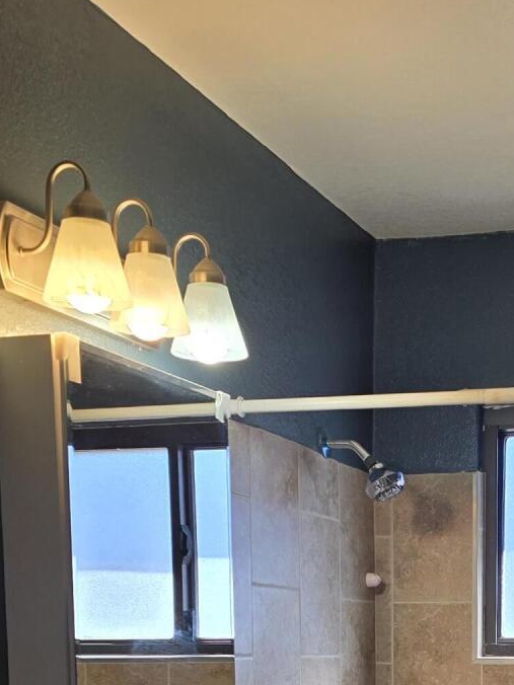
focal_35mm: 68
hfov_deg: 21.1
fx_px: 1346
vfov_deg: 25.8
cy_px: 807
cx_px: 470
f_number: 1.7
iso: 25
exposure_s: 1/120
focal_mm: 6.3
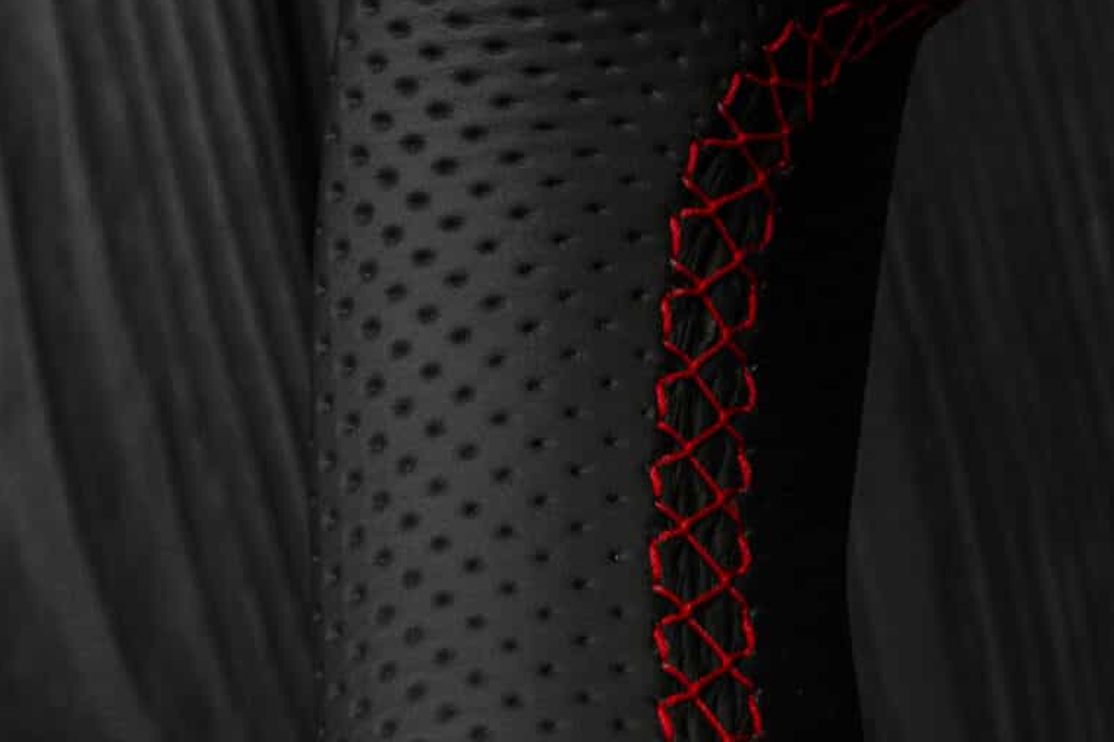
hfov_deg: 11.6
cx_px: 700
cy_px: 492
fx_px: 5466
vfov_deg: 7.8
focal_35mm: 177
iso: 500
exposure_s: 1/125
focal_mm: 35
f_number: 6.3
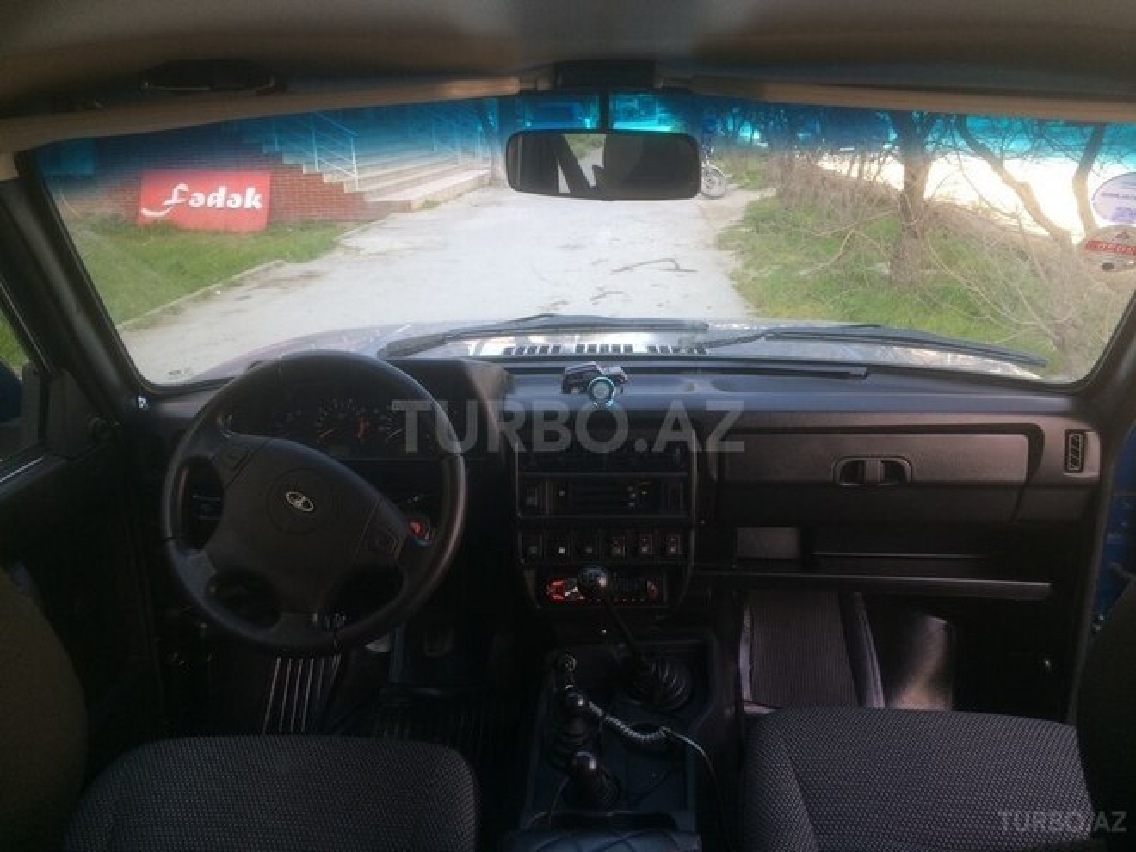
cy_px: 426
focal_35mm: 29
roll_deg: +1.4
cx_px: 568
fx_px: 952
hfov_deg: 61.7
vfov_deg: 48.2
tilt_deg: -16.6
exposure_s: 1/100
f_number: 2.2
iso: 40
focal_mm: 4.15
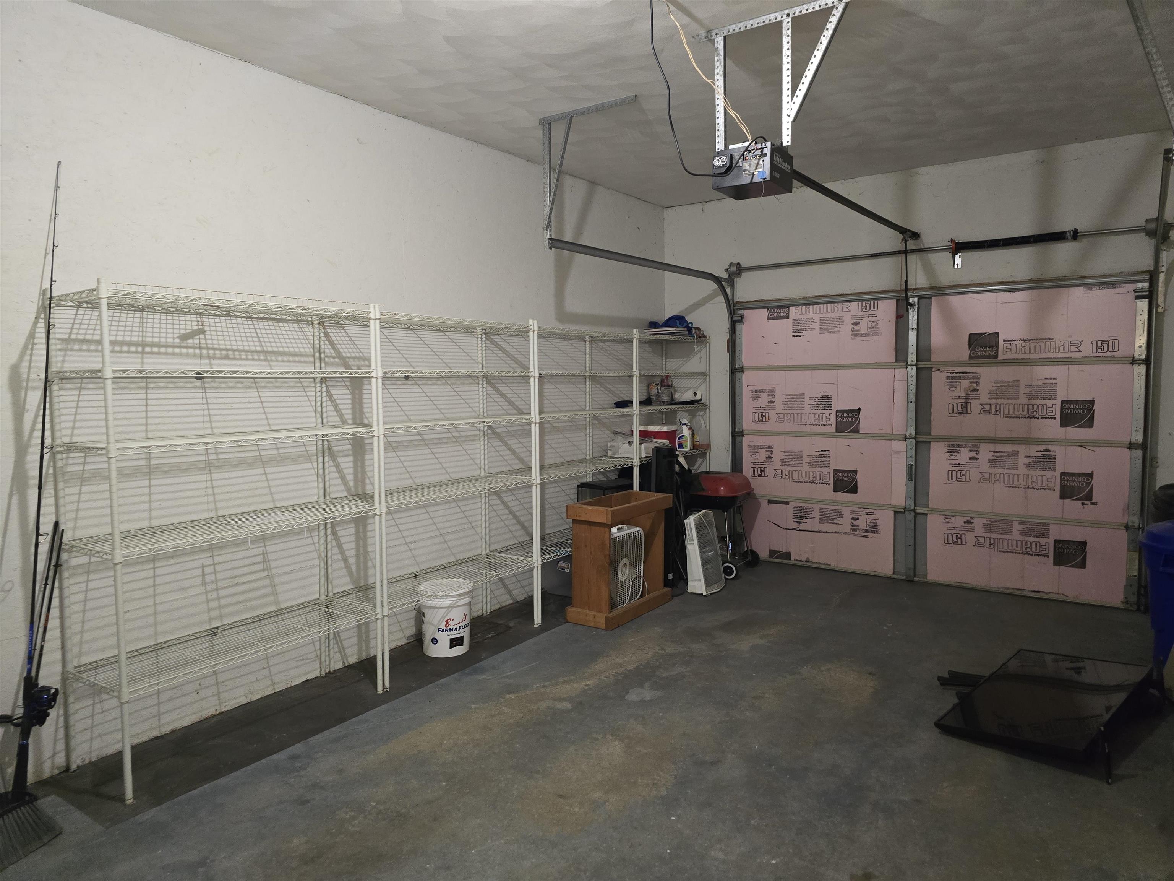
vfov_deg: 58.9
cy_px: 440
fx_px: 780
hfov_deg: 73.9
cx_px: 587
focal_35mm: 23
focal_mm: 6.3
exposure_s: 1/60
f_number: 1.7
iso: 1600
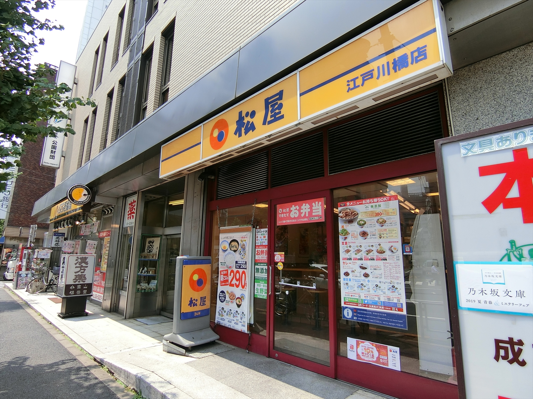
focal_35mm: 19
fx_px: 293
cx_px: 266
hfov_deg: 84.7
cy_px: 200
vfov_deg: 68.7
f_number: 2.7
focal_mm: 4.06
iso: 80
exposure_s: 1/800
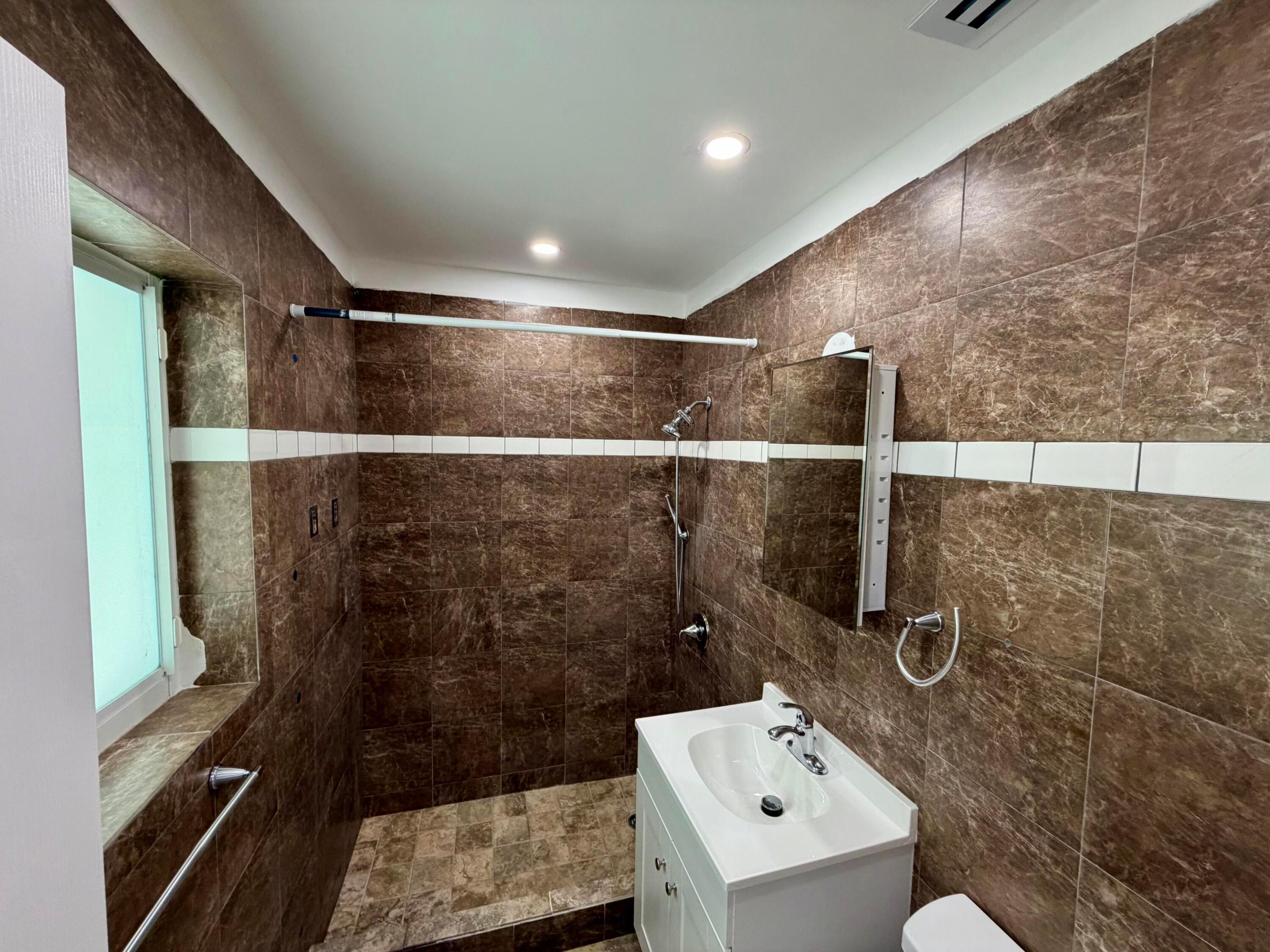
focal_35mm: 14
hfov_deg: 102.1
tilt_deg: -3.8
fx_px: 514
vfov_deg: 85.7
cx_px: 635
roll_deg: -0.9
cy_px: 476
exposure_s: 1/120
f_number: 2.2
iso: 320
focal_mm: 2.22
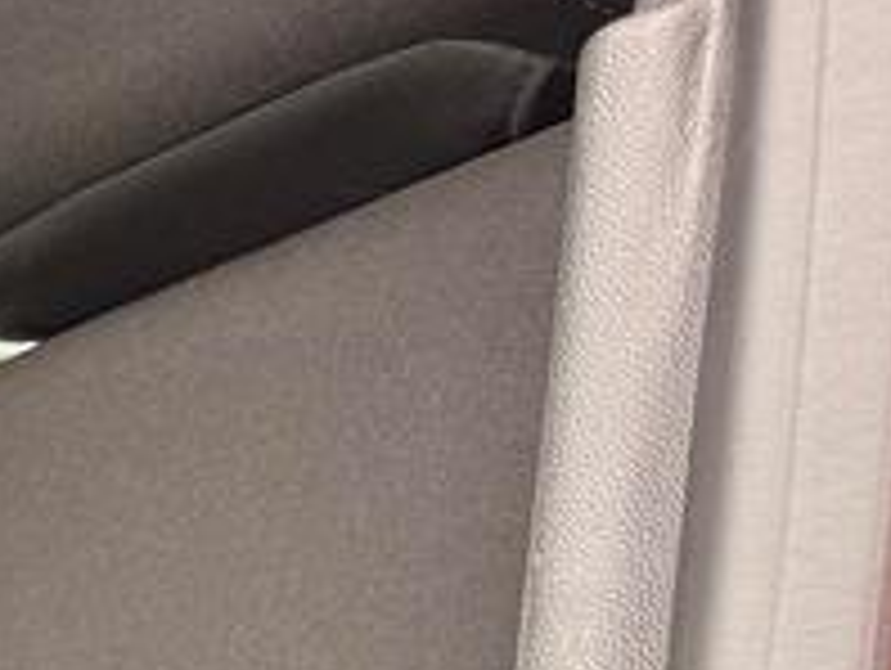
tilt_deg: -5.9
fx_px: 3994
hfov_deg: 10.0
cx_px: -1678
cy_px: 1992
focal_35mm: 155
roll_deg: -1.3
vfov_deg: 8.2
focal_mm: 6.76
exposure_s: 1/426
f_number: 1.78
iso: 100
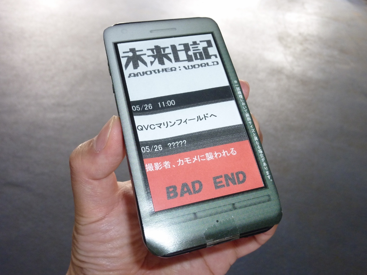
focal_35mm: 29
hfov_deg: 61.7
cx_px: 184
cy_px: 138
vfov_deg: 48.2
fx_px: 307
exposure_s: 1/30
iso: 200
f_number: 3.5
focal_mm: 5.2
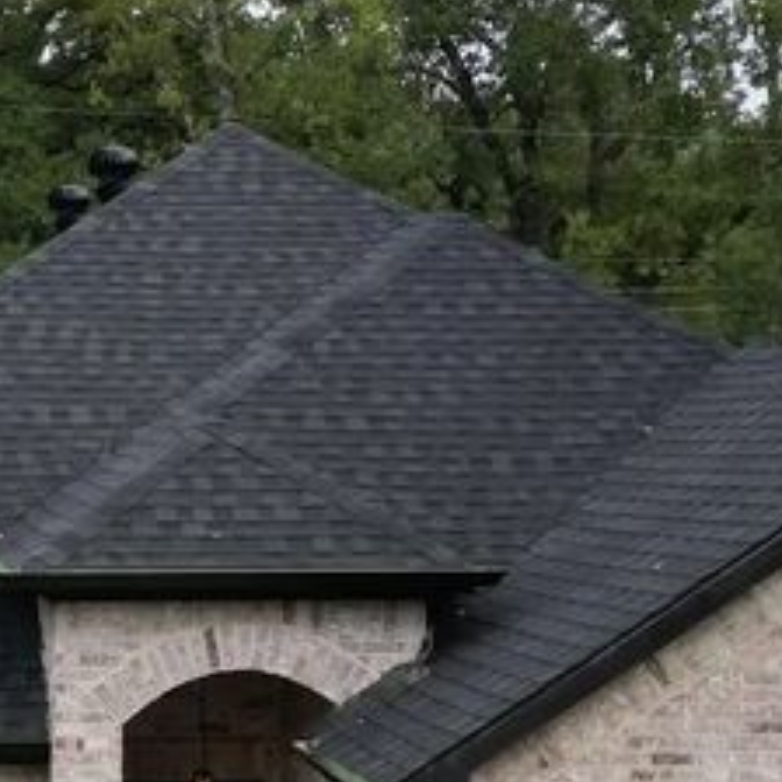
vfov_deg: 17.7
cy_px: 649
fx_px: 2479
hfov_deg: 17.5
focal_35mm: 97
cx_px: 17
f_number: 1.7
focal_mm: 6.72
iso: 120
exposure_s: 1/1250
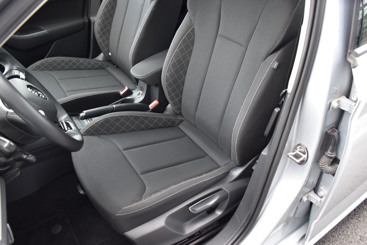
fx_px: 306
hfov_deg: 61.9
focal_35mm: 30
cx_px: 184
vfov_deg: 43.6
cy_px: 122
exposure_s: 1/60
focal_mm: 20
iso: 450
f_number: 4
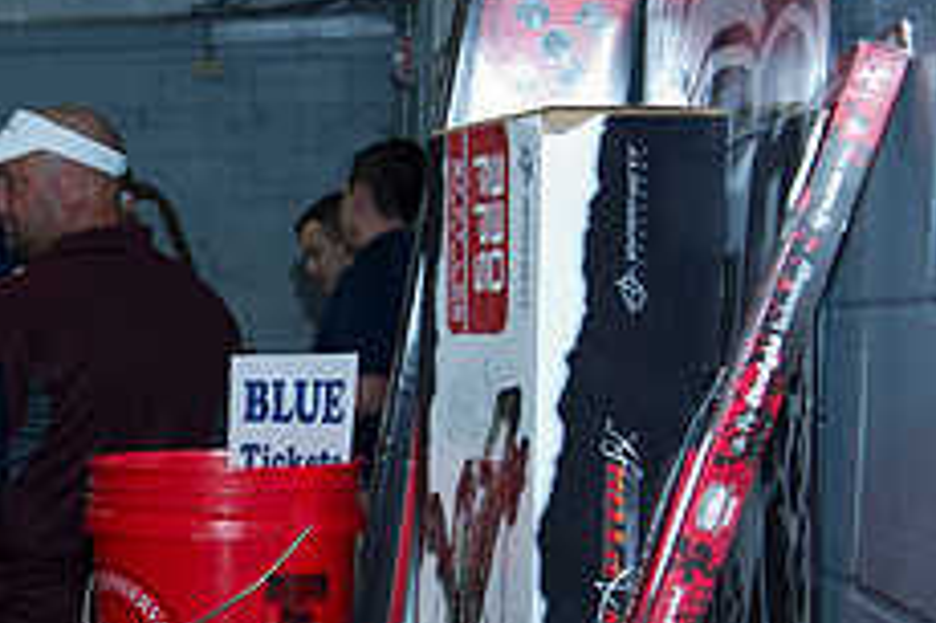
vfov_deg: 12.8
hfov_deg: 18.3
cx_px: -191
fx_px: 2754
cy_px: 562
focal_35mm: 106
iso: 1250
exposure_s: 1/100
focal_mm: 42
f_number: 5
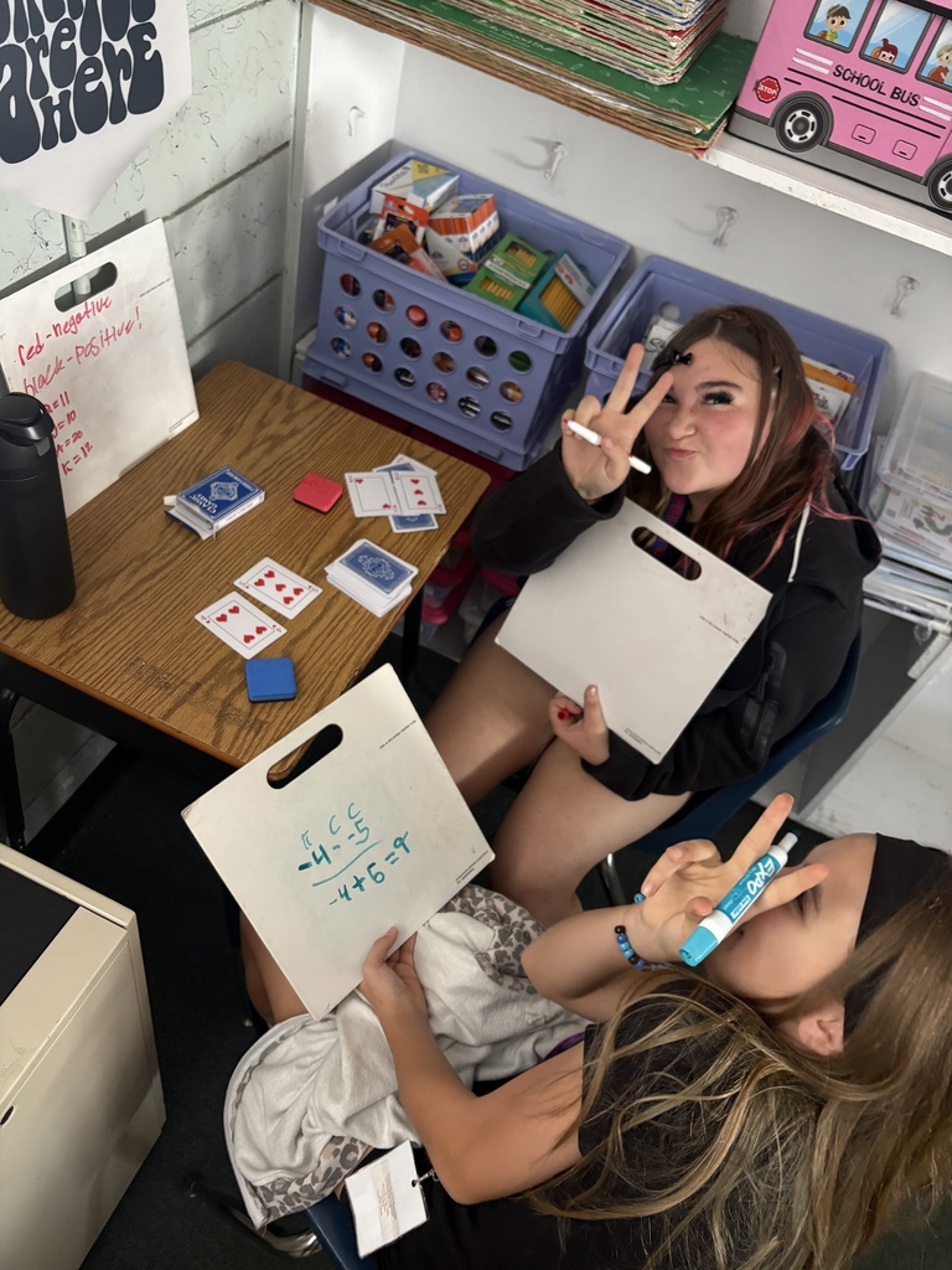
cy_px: 635
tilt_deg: -47.5
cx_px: 476
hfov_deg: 53.1
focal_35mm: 26
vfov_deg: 67.3
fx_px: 953
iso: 320
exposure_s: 1/60
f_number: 1.6
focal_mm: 5.96
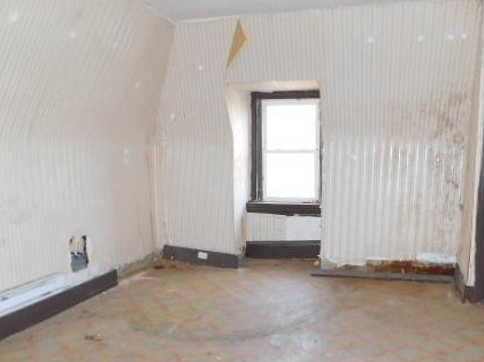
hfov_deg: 52.5
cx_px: 279
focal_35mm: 35
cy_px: 225
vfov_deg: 40.4
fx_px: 489
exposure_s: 1/30
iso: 250
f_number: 3
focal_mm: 4
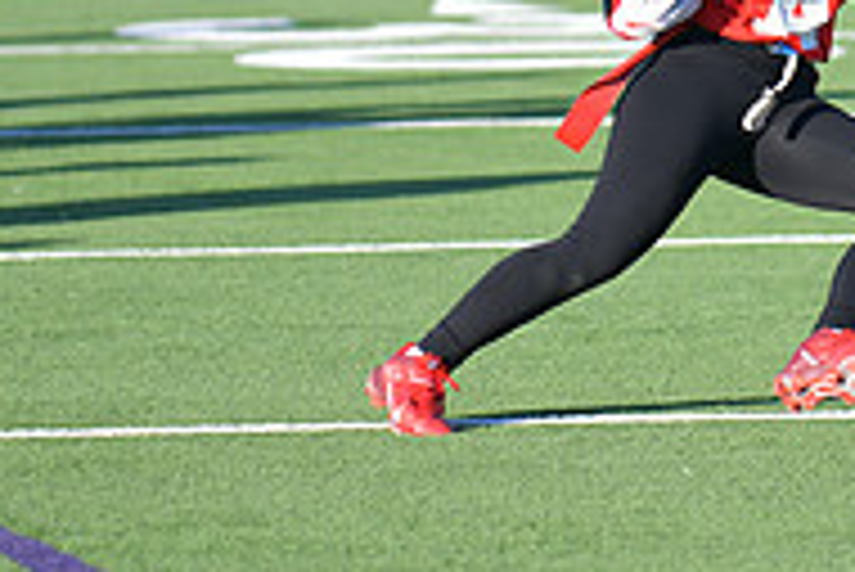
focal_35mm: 474
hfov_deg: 4.3
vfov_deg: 2.9
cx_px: 819
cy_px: -88
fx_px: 11266
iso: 64
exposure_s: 1/800
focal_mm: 155
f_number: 2.8
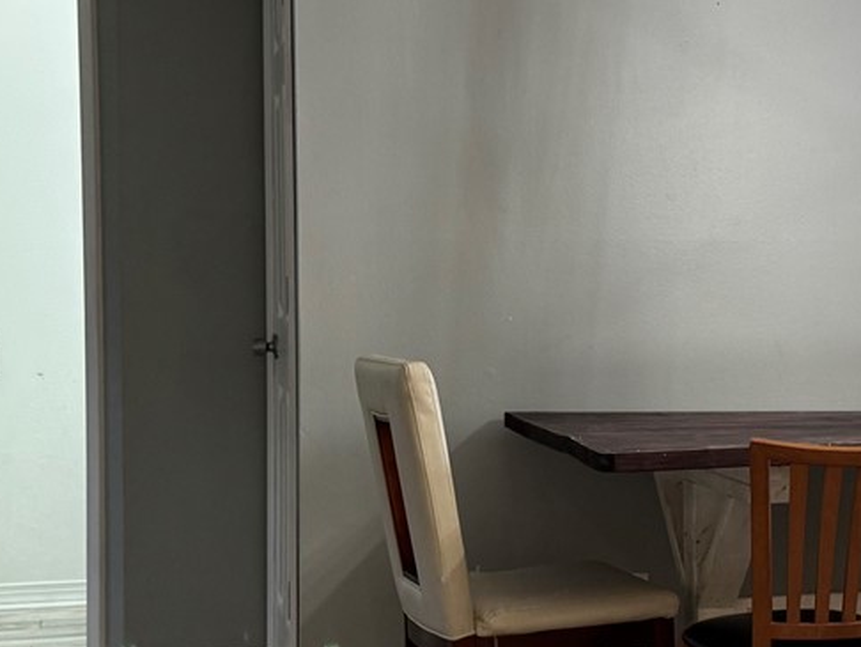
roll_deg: +0.4
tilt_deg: -2.2
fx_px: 1966
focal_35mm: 79
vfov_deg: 18.7
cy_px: 326
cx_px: 725
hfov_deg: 24.2
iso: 250
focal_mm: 6.76
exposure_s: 1/60
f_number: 1.78
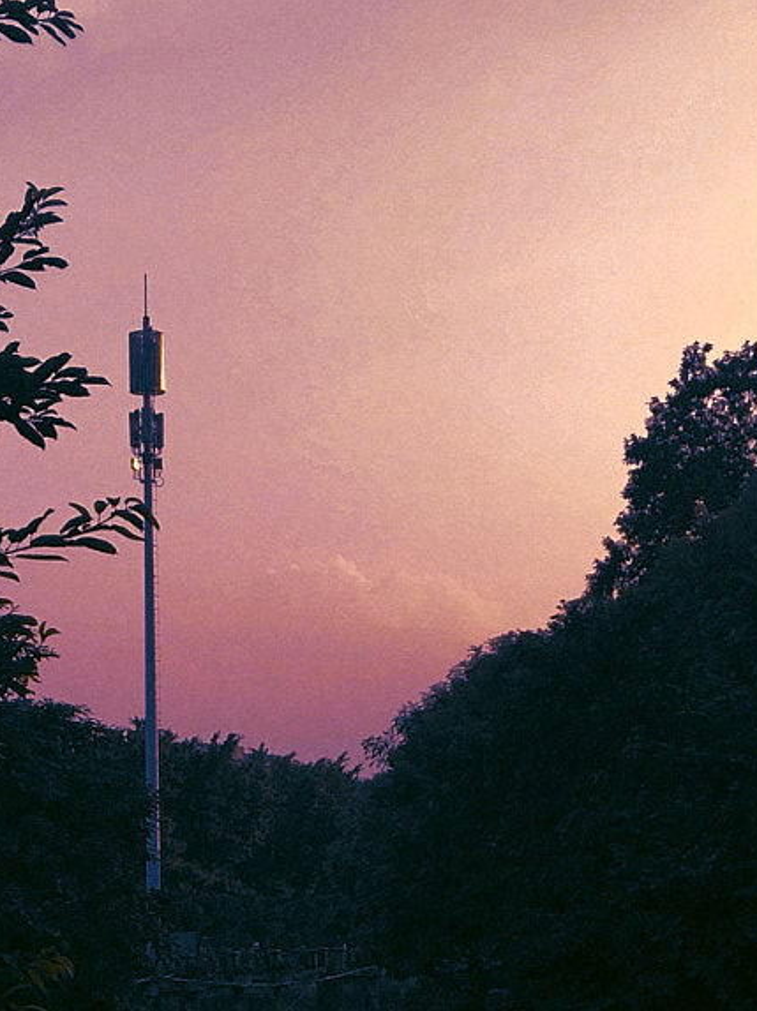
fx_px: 2364
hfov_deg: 18.2
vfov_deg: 22.3
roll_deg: +4.1
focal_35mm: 81
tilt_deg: -5.4
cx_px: 285
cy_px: 1210
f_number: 2.2
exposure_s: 1/651
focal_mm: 4.15
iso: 25
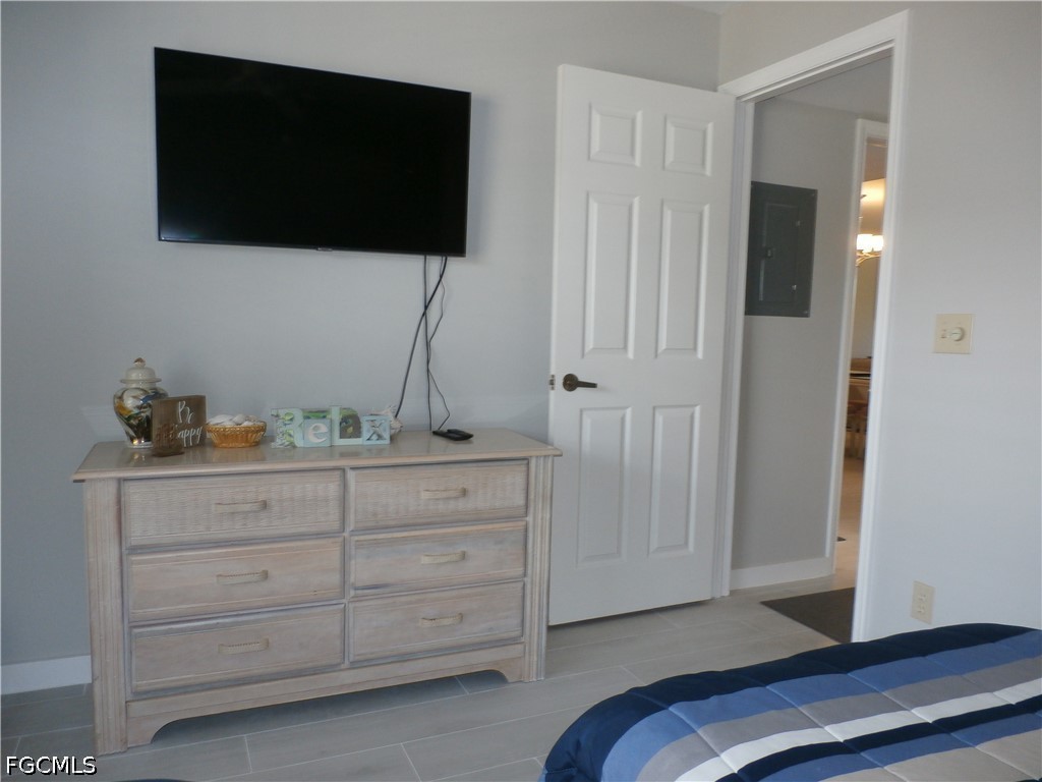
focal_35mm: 25
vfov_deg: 54.9
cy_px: 391
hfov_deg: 69.4
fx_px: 753
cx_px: 521
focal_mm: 4.5
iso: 200
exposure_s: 1/30
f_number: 3
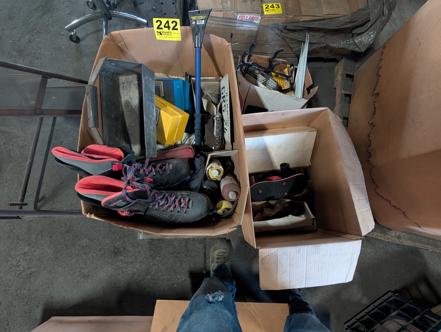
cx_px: 220
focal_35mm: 12
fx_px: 153
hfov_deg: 110.5
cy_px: 166
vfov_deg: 94.6
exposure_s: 1/24
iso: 360
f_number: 1.7
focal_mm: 2.02
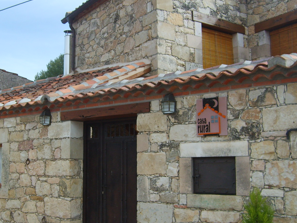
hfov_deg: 41.1
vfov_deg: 31.5
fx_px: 395
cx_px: 119
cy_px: 121
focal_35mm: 46
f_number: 2.8
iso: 50
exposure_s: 1/750
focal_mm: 5.8
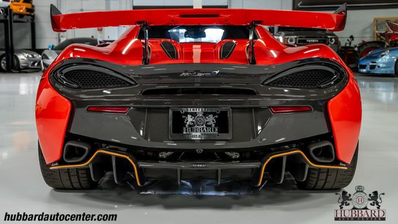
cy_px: 96
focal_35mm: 47
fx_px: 496
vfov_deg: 25.4
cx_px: 196
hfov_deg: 43.7
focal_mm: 44
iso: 800
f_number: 5
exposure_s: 1/60
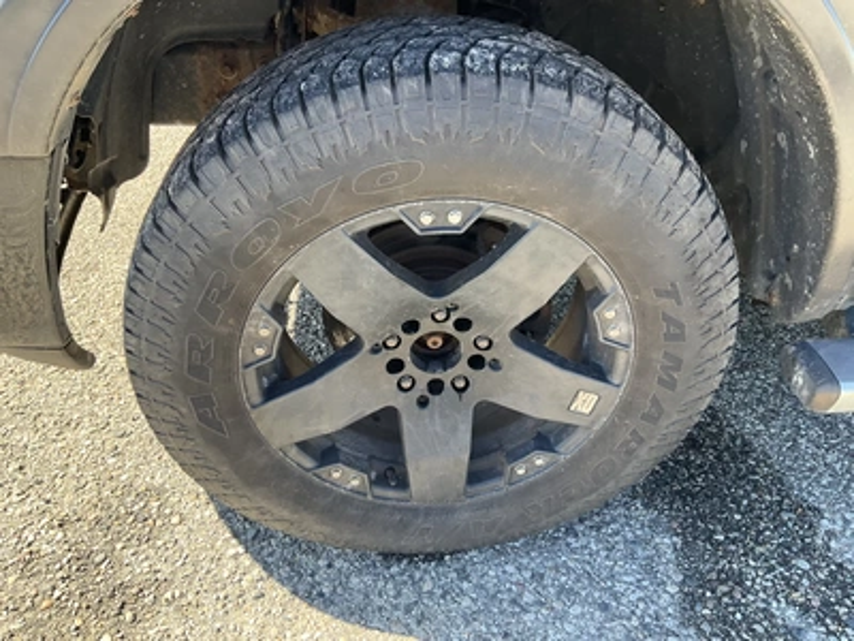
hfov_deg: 61.7
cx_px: 427
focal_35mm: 29
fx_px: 715
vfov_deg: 48.2
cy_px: 320
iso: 32
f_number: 1.8
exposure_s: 1/143
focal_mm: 3
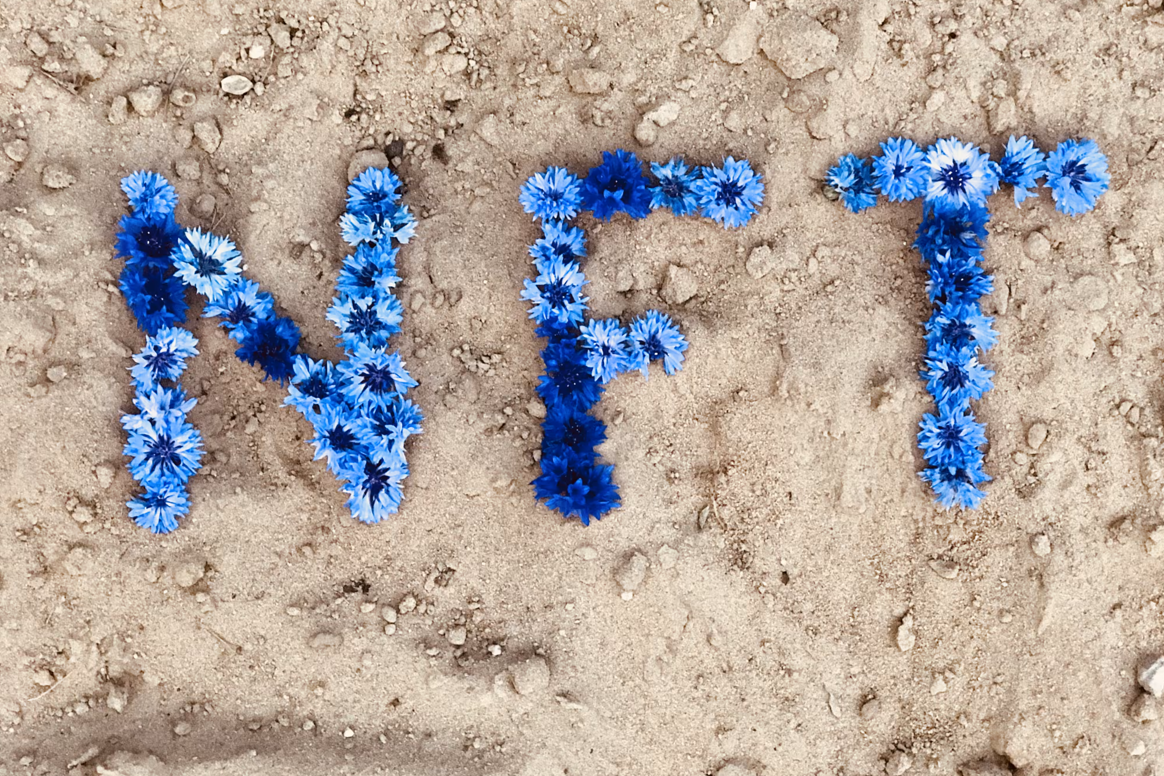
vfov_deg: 22.6
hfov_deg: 33.4
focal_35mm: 60
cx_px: 588
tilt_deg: -62.3
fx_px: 1940
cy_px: 387
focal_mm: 6.6
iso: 500
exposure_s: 1/50
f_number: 2.8
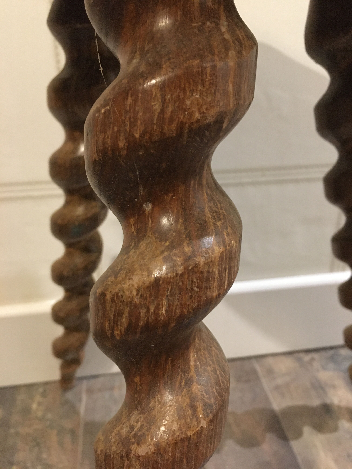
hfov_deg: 48.2
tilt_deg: -22.4
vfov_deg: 61.7
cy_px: 234
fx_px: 393
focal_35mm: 29
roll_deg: +0.6
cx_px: 176
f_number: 2.2
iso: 400
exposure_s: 1/17
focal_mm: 4.15
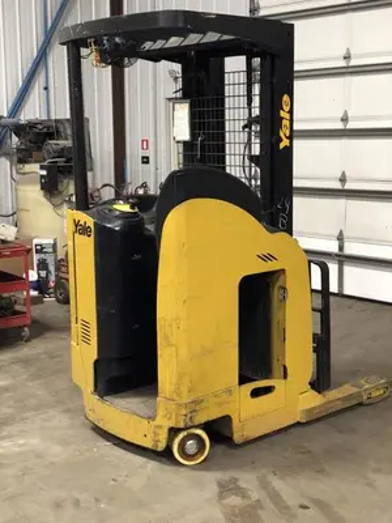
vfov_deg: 36.8
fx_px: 785
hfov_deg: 28.0
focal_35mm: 52
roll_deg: +1.0
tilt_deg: -8.6
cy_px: 262
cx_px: 196
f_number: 2.4
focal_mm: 6
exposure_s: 1/24
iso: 160
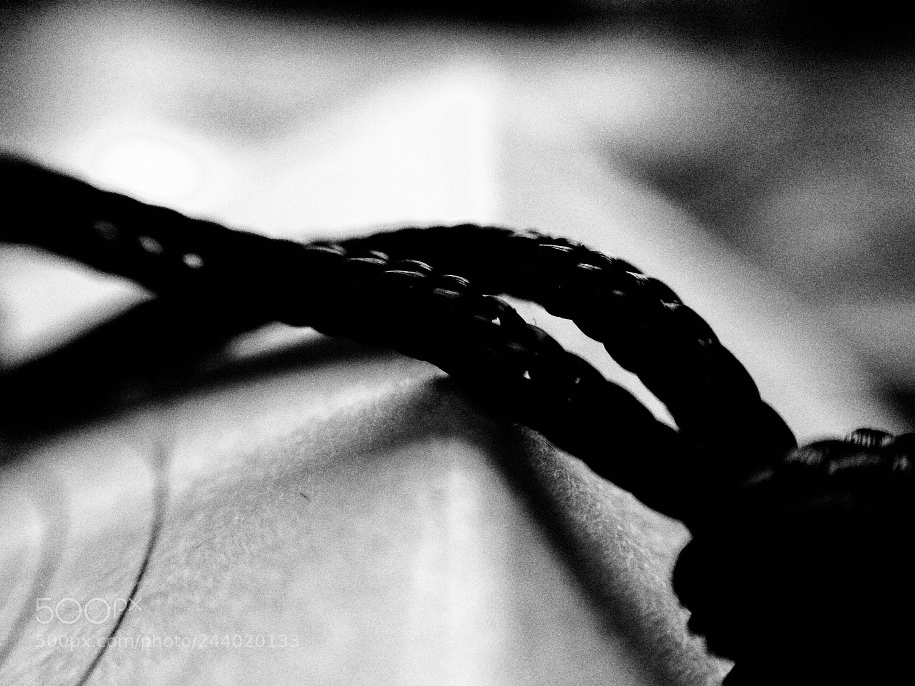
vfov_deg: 48.2
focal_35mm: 29
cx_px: 458
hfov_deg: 61.7
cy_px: 343
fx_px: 767
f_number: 2.2
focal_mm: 4.15
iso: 125
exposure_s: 1/30
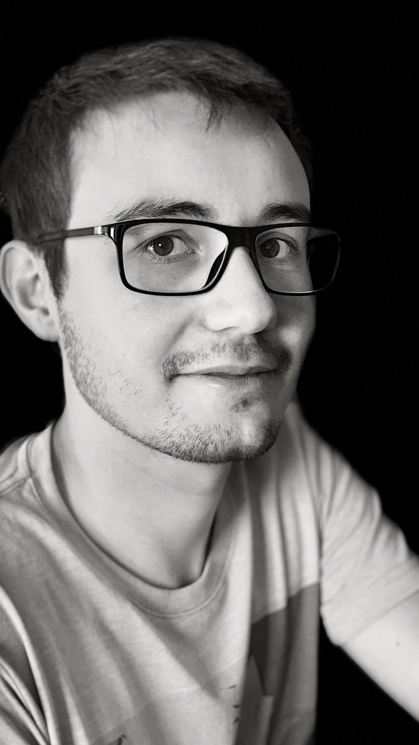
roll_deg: +0.7
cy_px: 372
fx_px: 1126
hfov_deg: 21.1
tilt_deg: -10.2
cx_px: 193
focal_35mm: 57
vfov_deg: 36.6
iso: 125
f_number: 2.4
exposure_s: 1/101
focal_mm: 6
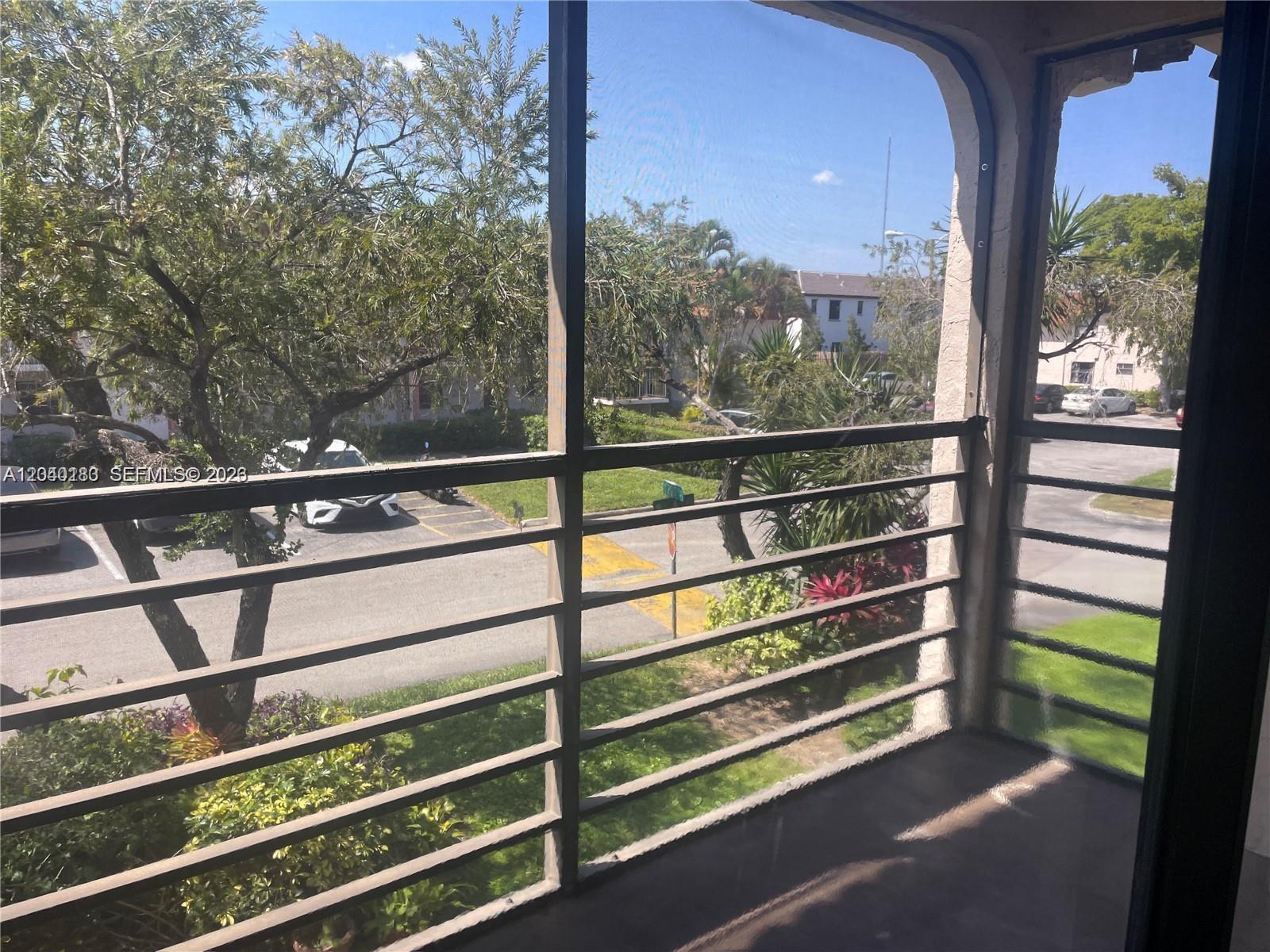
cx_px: 635
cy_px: 476
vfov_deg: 53.1
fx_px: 954
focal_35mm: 26
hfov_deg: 67.3
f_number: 1.6
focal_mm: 4.2
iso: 32
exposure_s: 1/602
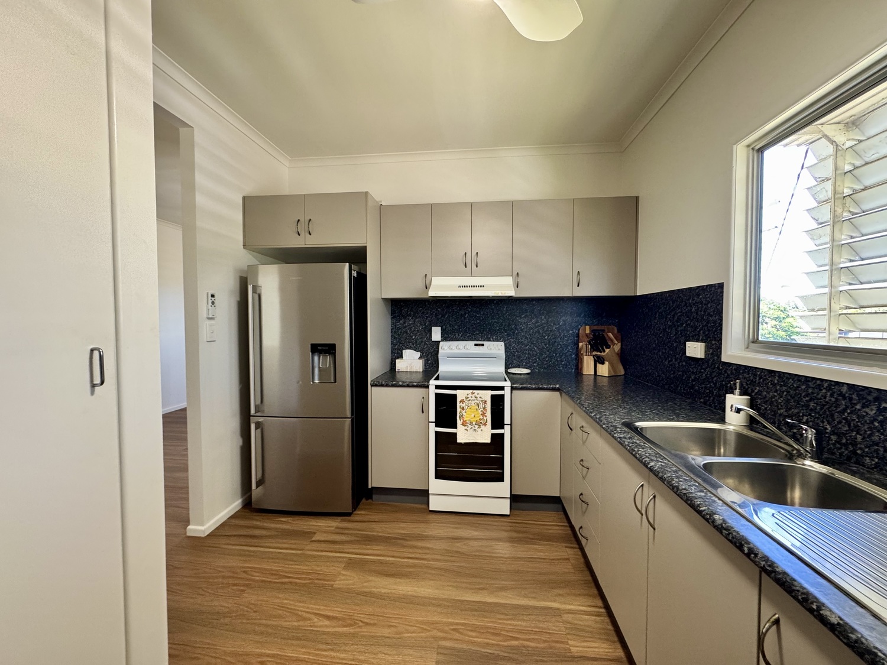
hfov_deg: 102.1
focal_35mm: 14
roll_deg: +1.2
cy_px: 332
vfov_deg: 85.7
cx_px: 444
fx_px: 359
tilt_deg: -0.4
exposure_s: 1/60
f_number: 2.2
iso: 200
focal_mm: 2.22
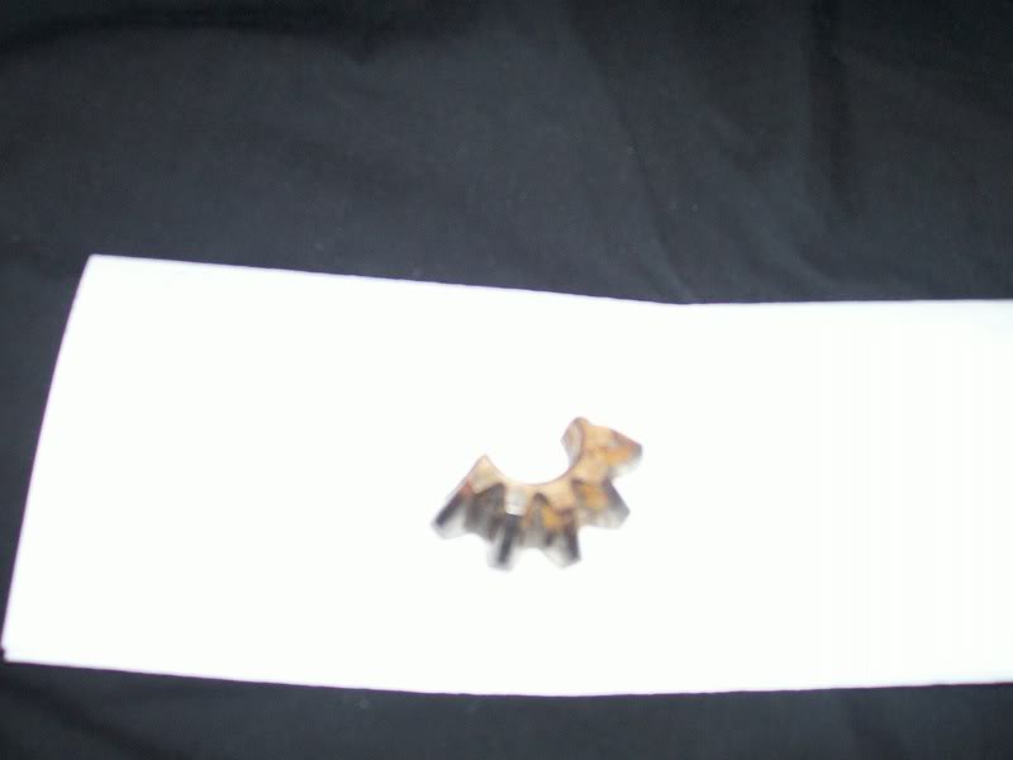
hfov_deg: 44.8
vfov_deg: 34.3
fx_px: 1229
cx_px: 506
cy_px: 380
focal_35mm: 42
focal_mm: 7
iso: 140
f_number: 2.9
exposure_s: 1/120
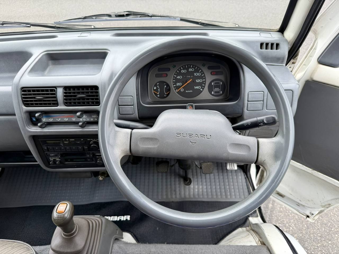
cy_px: 127
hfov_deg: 71.6
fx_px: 235
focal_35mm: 24
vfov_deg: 56.8
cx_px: 170
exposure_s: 1/481
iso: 80
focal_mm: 6.76
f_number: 1.78
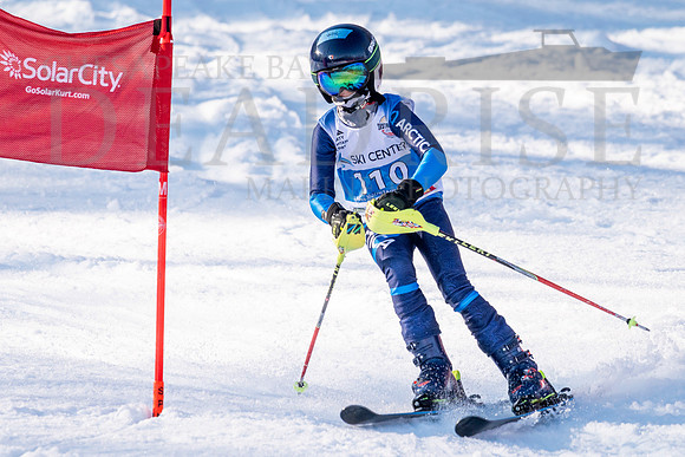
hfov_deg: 3.0
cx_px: 372
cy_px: 239
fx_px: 13090
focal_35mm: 688
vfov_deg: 2.0
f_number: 8
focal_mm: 560
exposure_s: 1/2000
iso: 1250
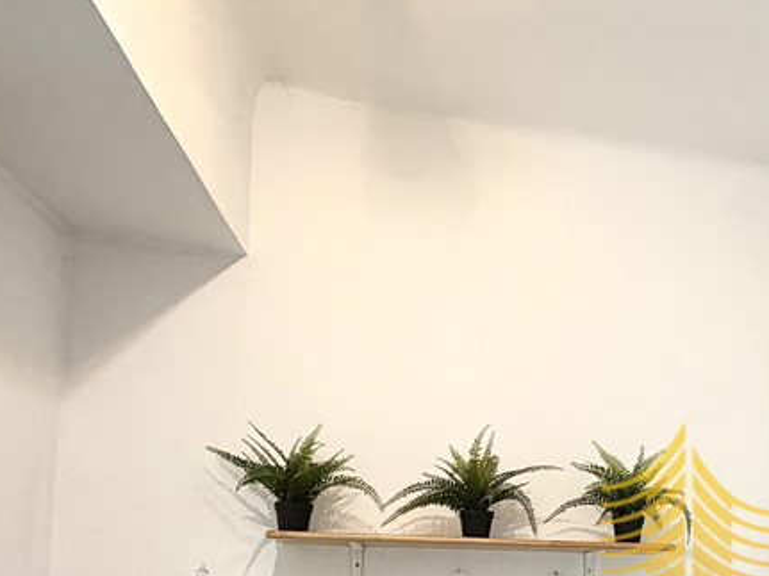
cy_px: 556
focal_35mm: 39
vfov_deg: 34.0
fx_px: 866
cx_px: 689
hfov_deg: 43.8
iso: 250
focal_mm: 2.22
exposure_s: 1/50
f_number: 2.2
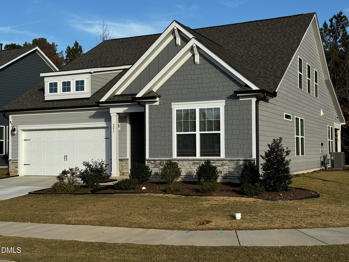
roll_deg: +0.0
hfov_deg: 39.7
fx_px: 484
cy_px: 131
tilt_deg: +1.6
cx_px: 174
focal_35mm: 48
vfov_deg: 30.3
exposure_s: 1/2717
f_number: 1.78
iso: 64
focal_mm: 6.86
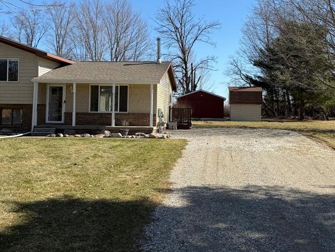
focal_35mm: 41
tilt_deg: +3.8
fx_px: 397
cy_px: 96
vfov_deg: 35.0
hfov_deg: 45.7
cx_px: 185
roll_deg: -1.3
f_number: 1.78
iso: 80
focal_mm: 6.76
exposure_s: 1/3584
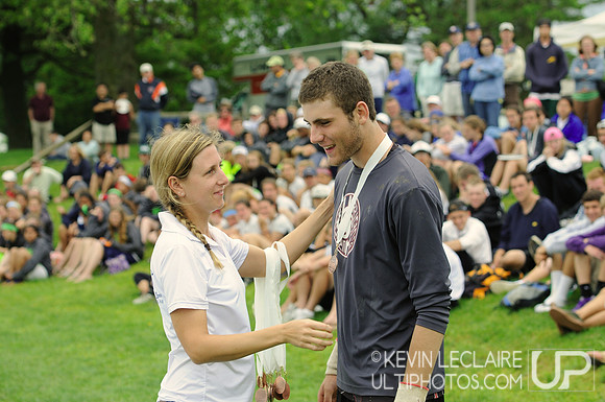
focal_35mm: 105
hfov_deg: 19.5
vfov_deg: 13.0
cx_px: 302
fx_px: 1762
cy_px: 201
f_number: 4
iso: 250
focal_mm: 70
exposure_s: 1/800
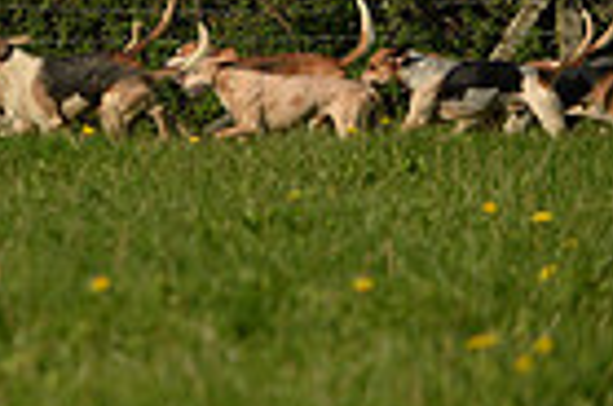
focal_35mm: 543
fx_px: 9225
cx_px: -613
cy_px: -304
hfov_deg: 3.8
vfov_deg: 2.5
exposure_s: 1/1250
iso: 220
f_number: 5
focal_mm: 130
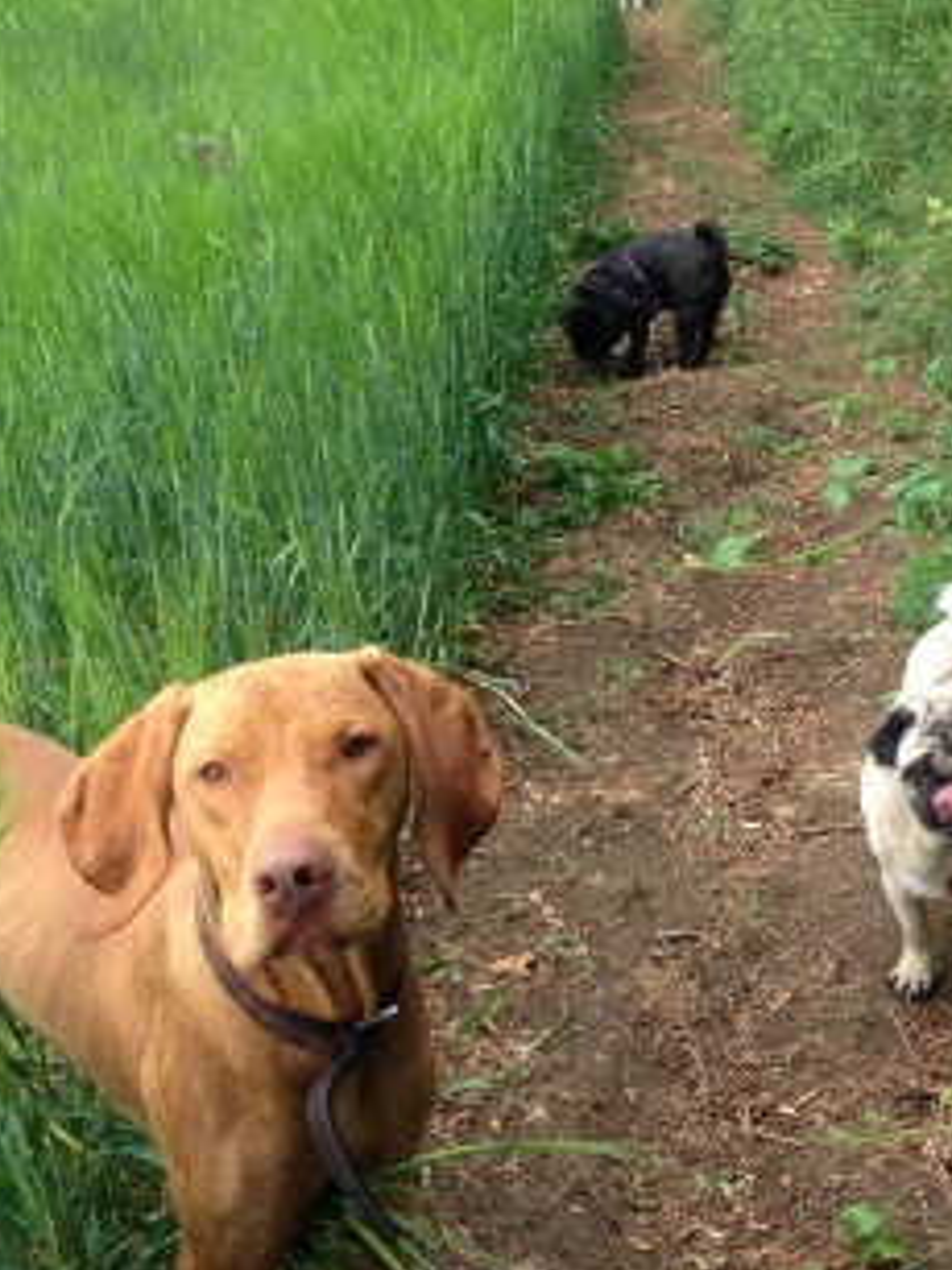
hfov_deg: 26.3
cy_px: 592
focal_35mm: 55
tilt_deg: -18.7
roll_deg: -0.8
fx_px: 2018
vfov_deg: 34.9
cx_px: 662
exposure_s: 1/218
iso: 50
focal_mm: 4.12
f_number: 2.4
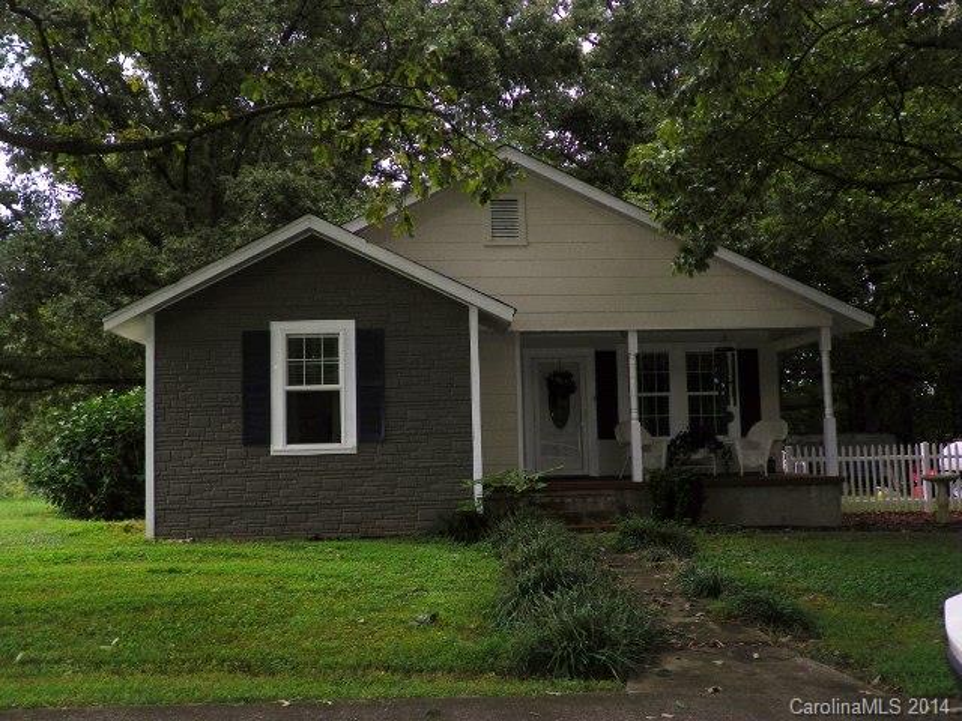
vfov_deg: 39.7
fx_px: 1000
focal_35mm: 36
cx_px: 481
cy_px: 360
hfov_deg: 51.4
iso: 64
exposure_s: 1/125
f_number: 3.2
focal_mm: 6.4
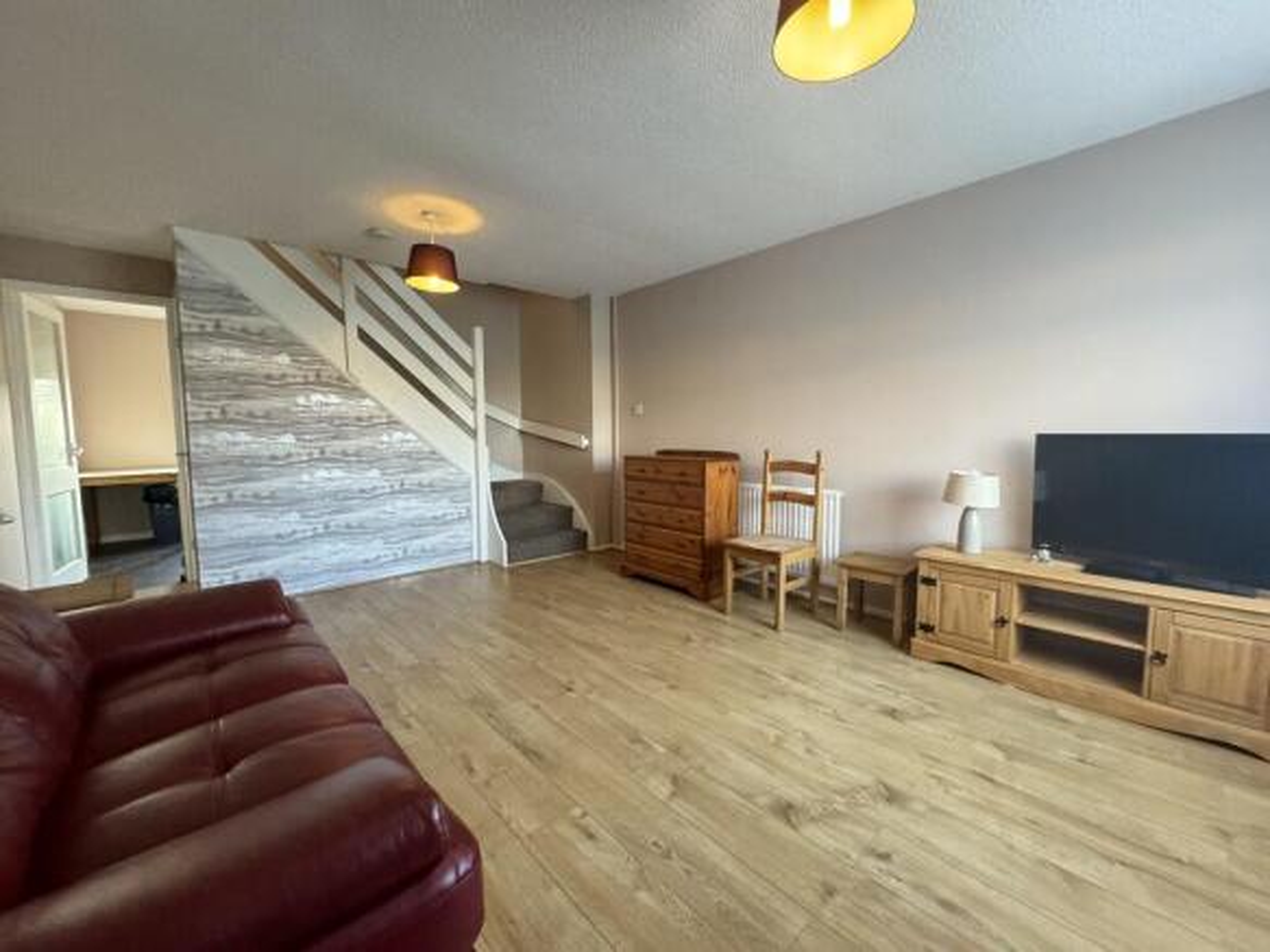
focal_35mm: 14
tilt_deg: -5.2
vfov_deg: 85.7
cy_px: 476
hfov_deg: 102.1
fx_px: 514
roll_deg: -0.1
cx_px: 635
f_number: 2.2
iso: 800
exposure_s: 1/50
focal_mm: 2.22
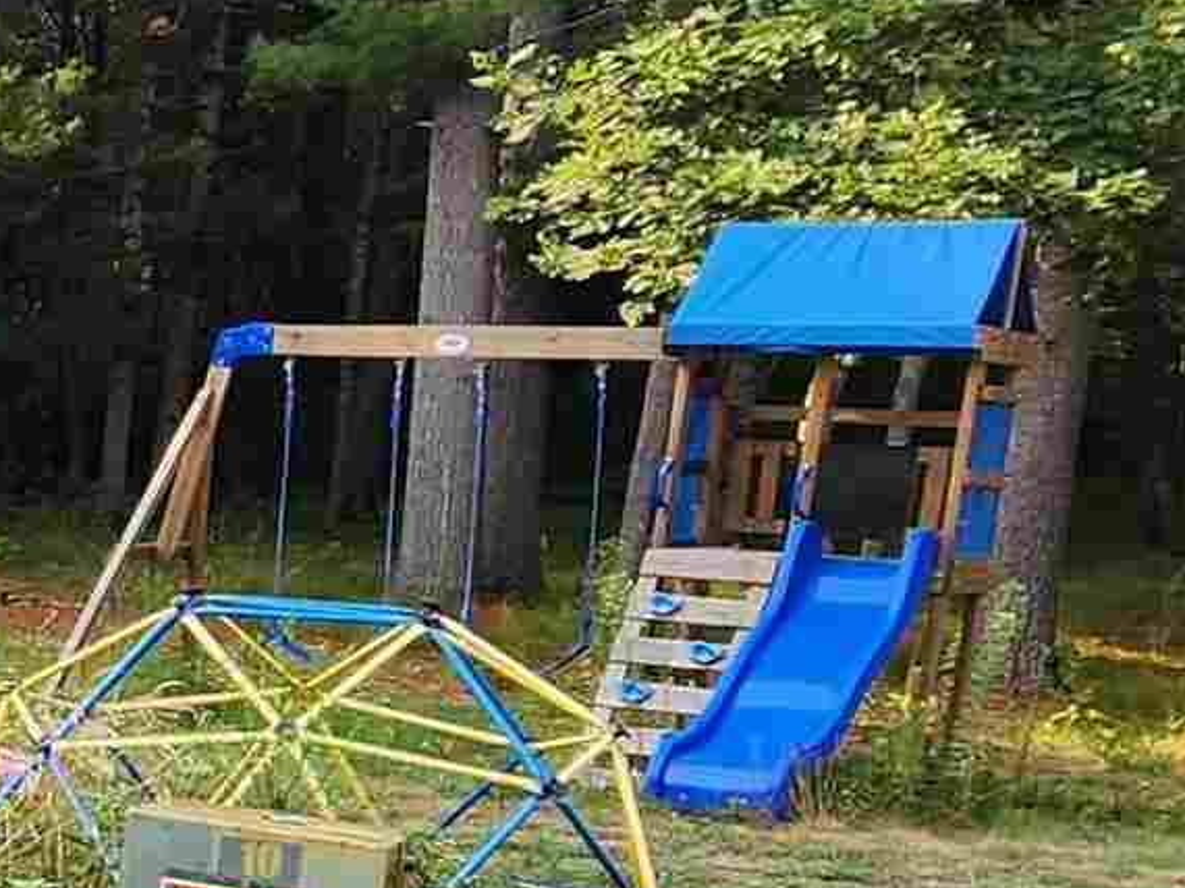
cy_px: 676
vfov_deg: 20.8
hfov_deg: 17.0
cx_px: -1386
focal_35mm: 70
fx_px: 2396
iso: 50
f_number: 2.2
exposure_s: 1/307
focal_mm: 2.2
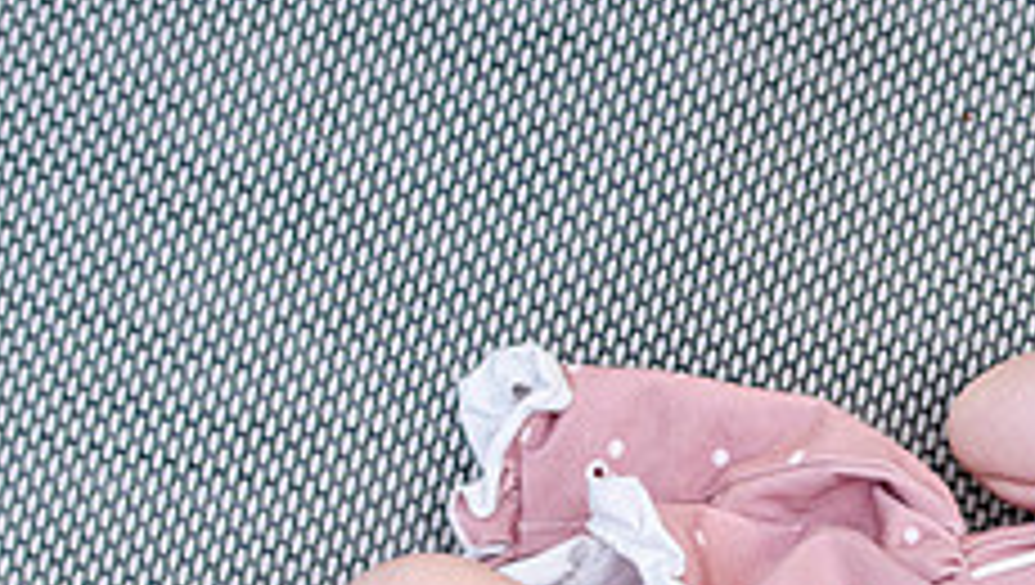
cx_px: 1263
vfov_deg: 7.4
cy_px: 695
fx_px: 4479
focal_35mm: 163
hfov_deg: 12.8
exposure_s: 1/640
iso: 500
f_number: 3.2
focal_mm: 58
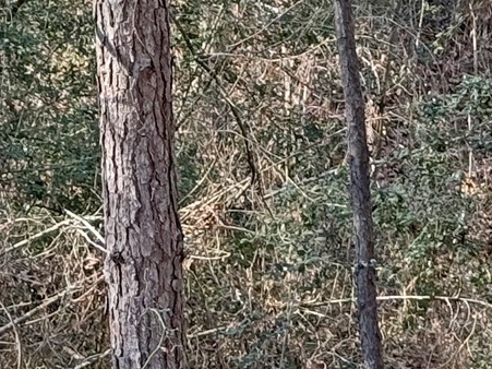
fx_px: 3098
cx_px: 876
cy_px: 293
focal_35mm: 218
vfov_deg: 6.8
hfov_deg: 8.7
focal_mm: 6.76
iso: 100
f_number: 1.78
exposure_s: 1/371
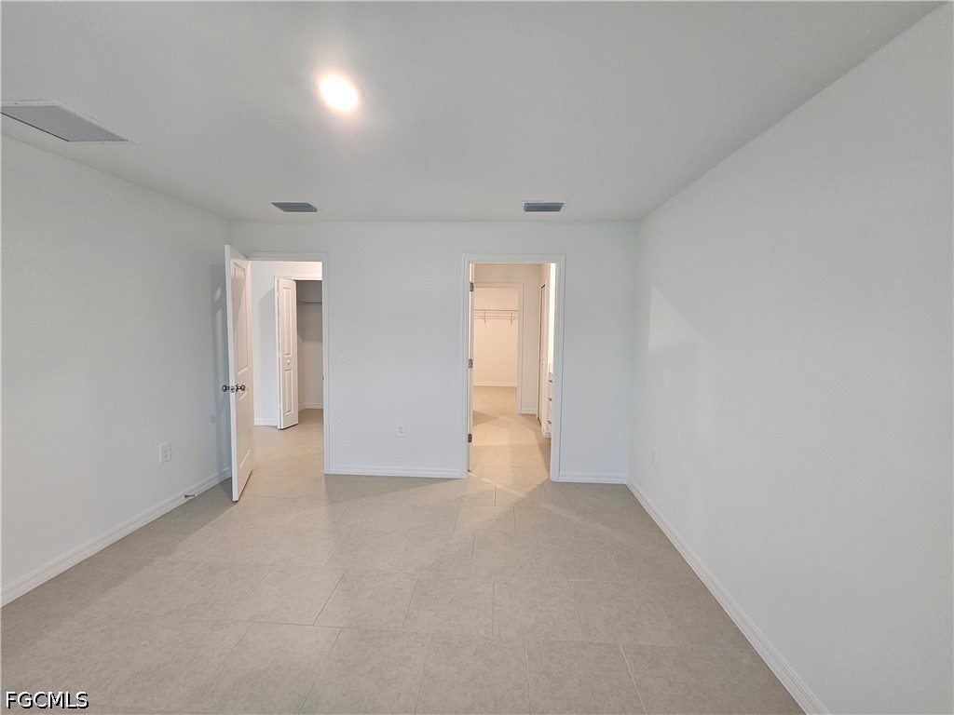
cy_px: 358
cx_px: 477
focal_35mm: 13
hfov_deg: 106.2
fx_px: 358
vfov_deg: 89.9
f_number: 2.2
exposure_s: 1/60
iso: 200
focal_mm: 2.2
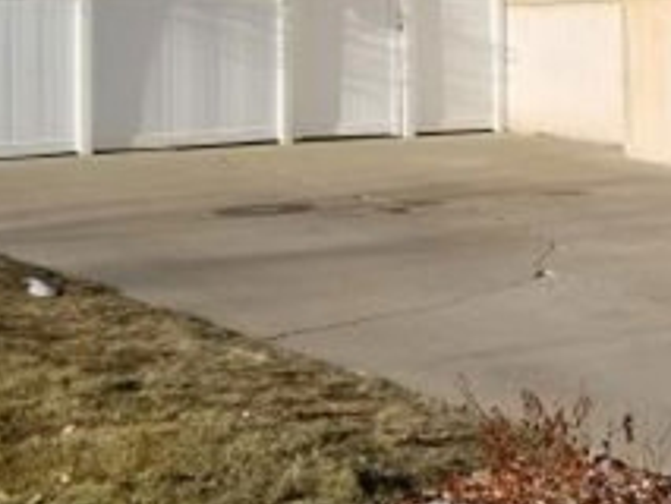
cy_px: 69
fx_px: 1513
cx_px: 882
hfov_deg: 22.3
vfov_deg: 18.7
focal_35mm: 78
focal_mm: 4.3
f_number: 1.7
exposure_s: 1/3160
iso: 50
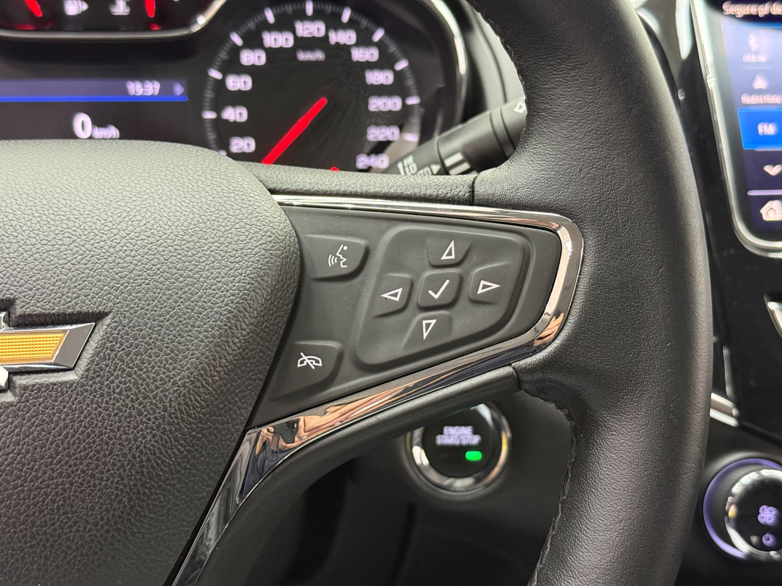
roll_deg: -0.7
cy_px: 293
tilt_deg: -19.7
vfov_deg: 30.3
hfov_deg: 39.7
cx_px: 391
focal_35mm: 48
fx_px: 1084
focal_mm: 6.76
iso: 400
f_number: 1.78
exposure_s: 1/30
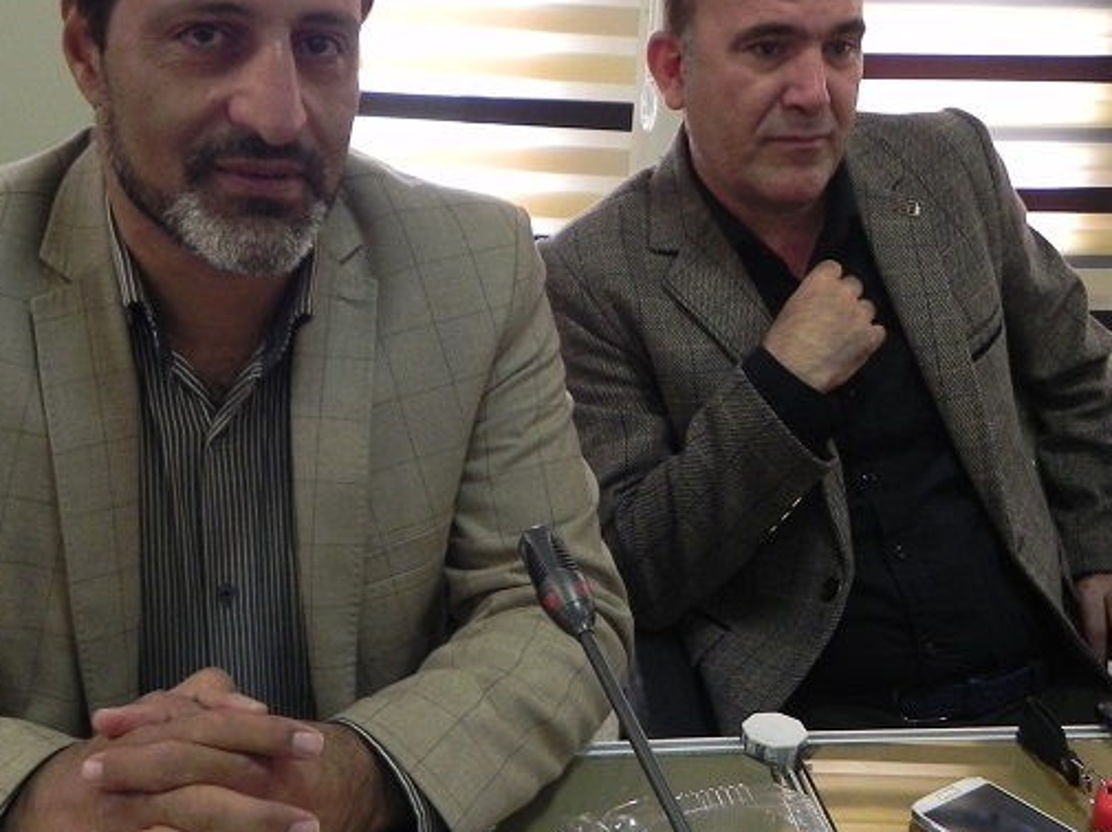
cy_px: 469
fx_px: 1509
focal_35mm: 47
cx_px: 548
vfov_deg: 30.8
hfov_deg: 40.5
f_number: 2.8
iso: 277
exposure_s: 1/30
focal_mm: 4.6
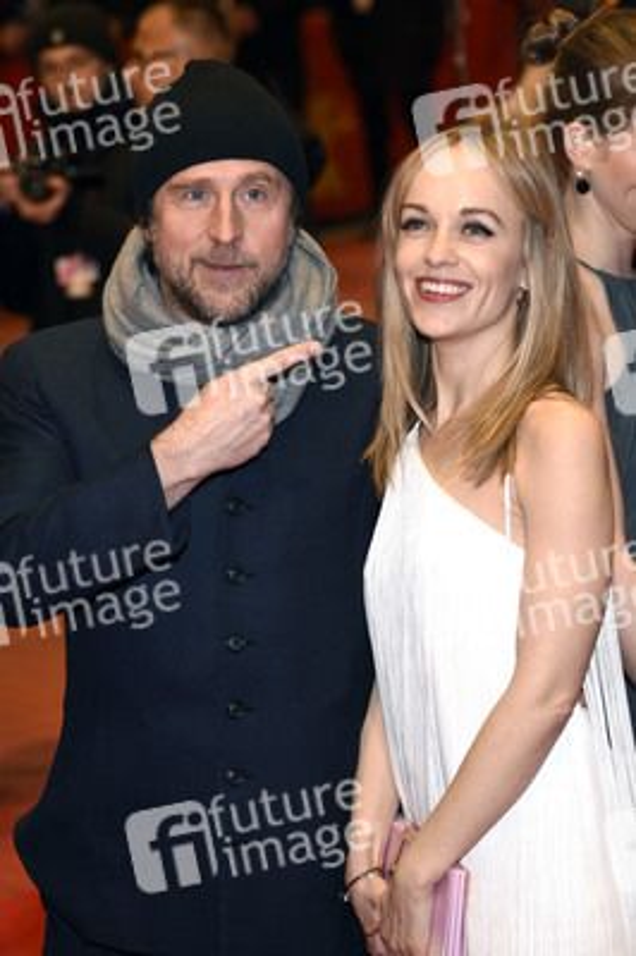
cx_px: 318
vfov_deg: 19.5
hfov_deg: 13.0
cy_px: 478
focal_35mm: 105
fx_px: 2787
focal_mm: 70
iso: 400
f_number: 3.2
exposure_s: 1/320
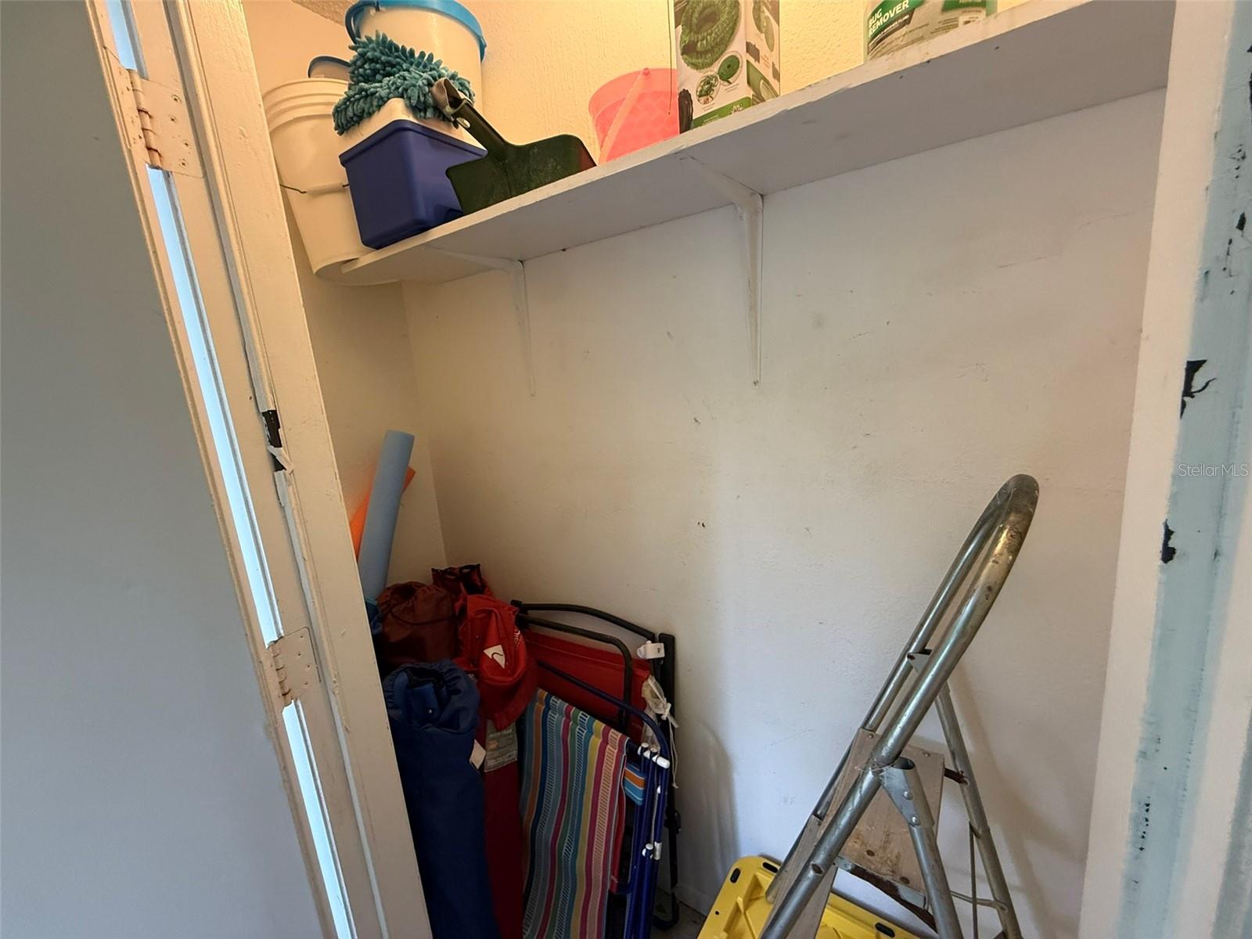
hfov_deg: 102.1
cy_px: 470
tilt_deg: -11.1
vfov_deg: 85.7
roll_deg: +3.4
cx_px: 626
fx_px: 506
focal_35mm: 14
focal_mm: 2.22
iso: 320
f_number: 2.2
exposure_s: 1/60
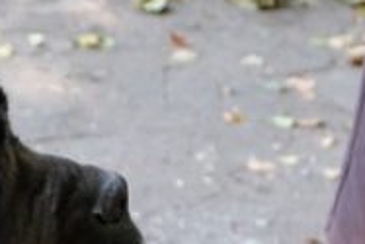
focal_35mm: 242
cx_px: -158
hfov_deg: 8.3
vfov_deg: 5.6
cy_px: 386
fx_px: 2455
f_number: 5.6
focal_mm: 43.4
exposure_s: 1/60
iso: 2500
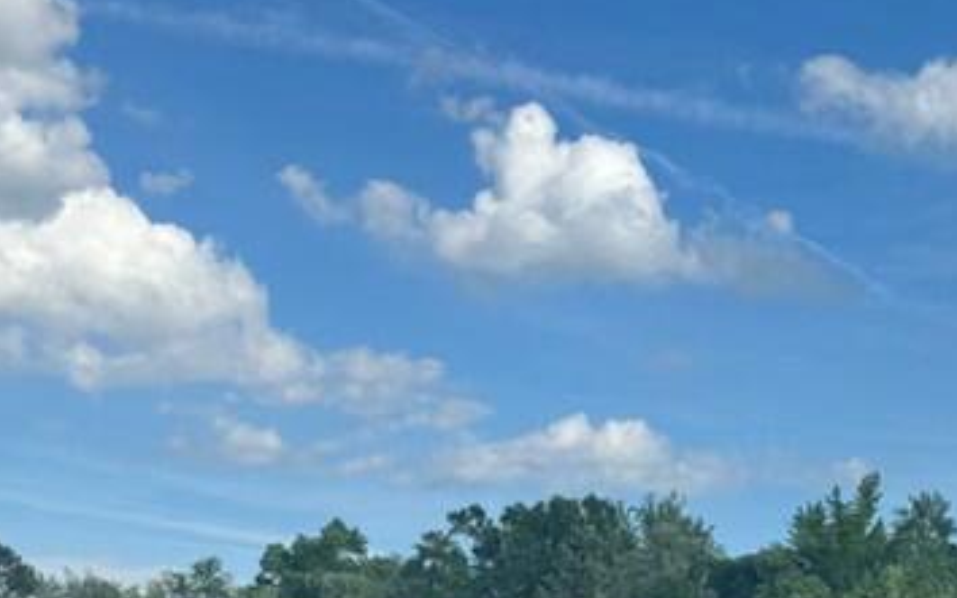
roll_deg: -6.7
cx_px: 584
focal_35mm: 92
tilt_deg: +2.9
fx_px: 2399
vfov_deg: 13.7
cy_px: 760
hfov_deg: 22.5
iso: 64
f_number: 1.78
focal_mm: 6.76
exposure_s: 1/3425
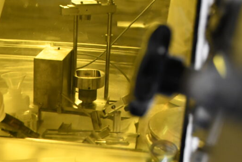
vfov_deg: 17.7
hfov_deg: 26.1
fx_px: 518
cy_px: 101
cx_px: 73
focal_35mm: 77
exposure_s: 1/80
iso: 2200
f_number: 3.8
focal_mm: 26
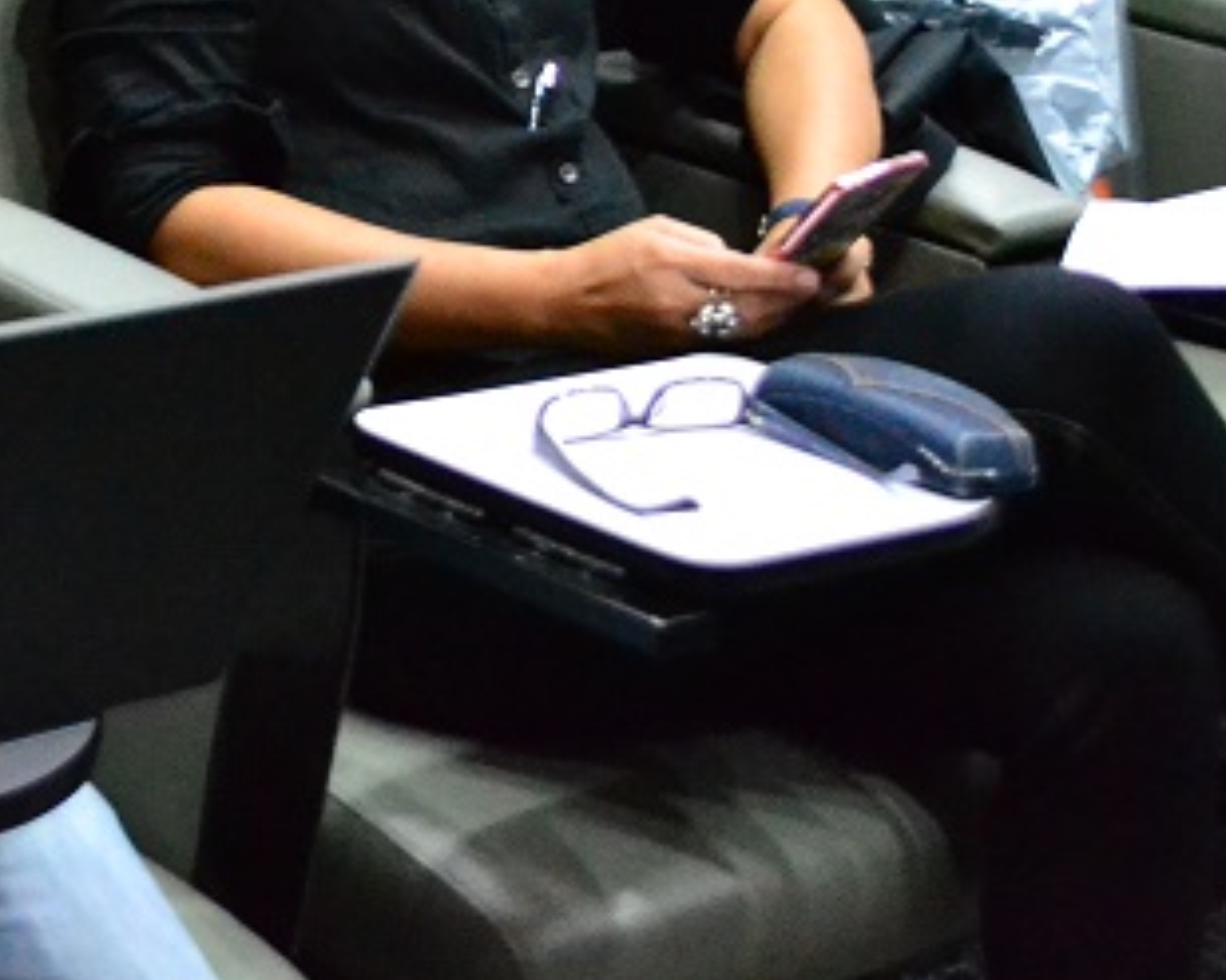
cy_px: -61
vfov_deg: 14.8
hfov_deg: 18.6
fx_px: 3700
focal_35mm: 102
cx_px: 167
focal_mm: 28
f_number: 4.5
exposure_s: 1/50
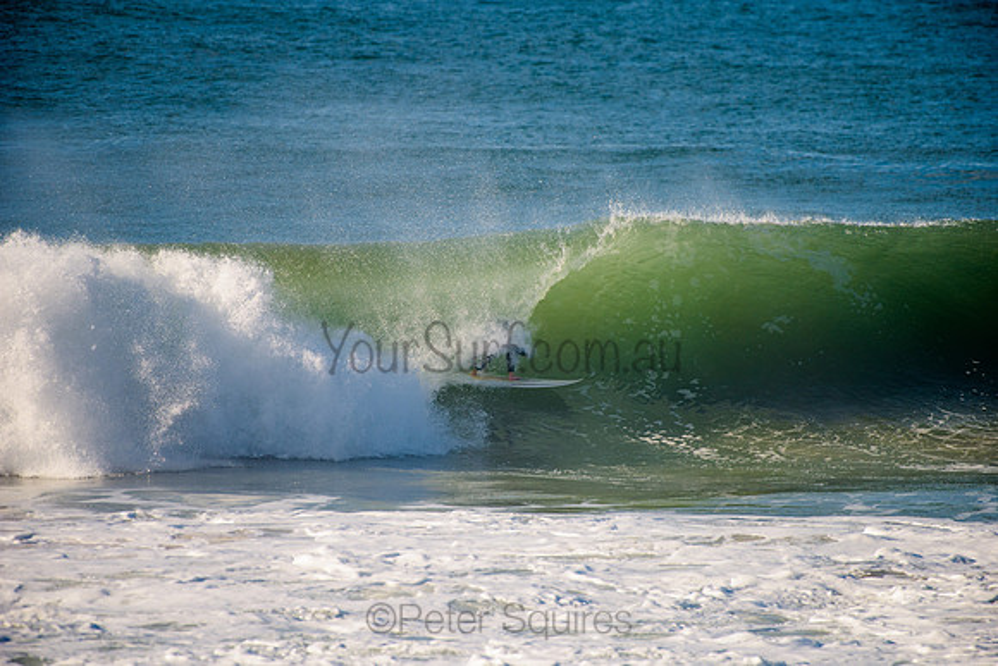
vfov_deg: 2.8
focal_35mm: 500
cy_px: 333
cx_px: 499
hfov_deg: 4.1
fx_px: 13864
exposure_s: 1/1600
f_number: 5.6
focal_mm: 500
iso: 180
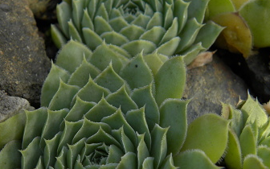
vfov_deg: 22.8
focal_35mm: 56
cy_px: 136
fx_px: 412
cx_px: 96
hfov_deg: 36.0
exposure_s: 1/200
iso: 100
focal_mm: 6.6
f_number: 3.2
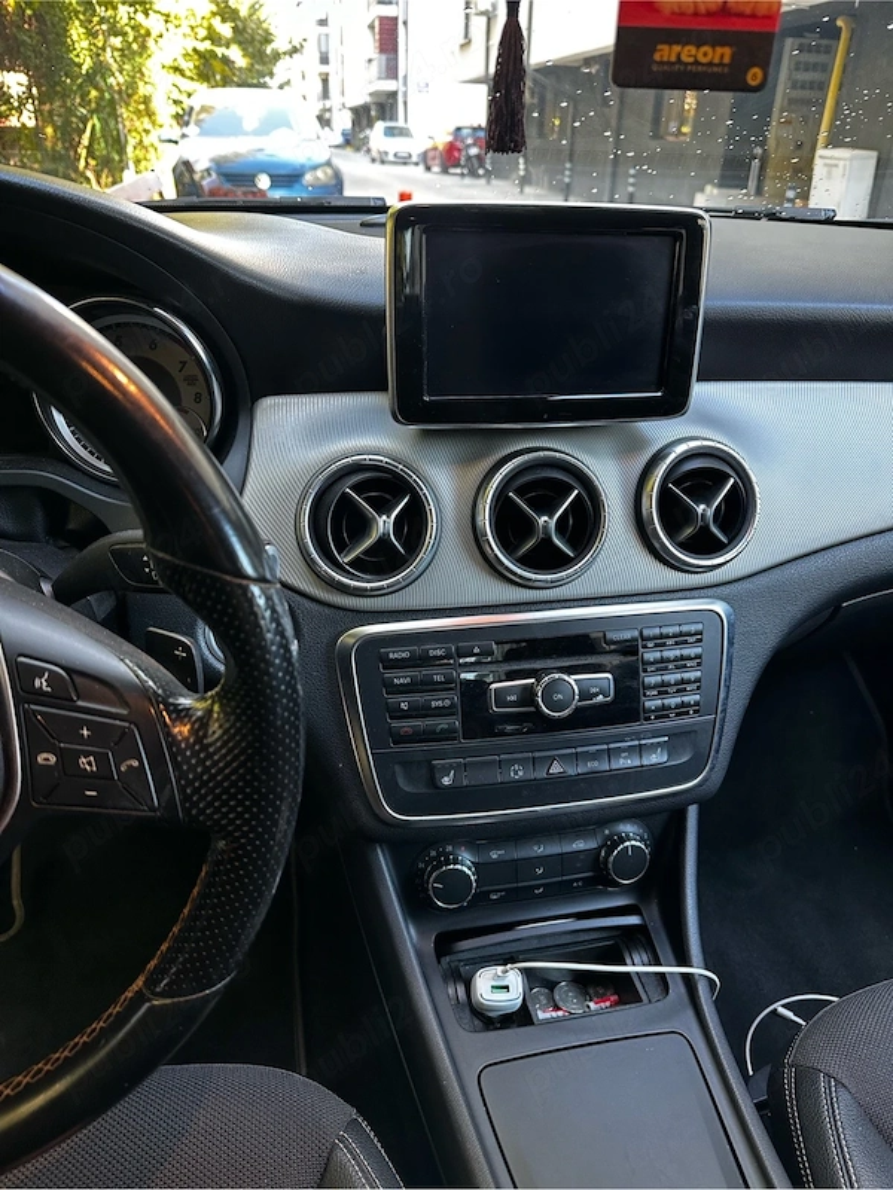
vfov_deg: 71.6
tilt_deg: -26.6
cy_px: 595
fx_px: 826
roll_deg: -2.6
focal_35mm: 24
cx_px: 446
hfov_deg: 56.8
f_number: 1.78
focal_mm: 6.86
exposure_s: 1/79
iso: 250
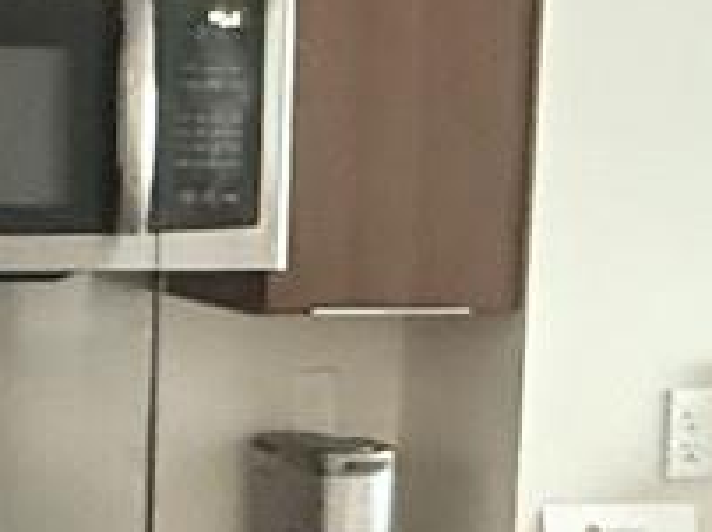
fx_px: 2280
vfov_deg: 13.2
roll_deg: -0.6
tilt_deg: -10.2
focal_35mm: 111
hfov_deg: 17.5
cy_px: 518
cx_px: 74
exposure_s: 1/40
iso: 1250
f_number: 2.2
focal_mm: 2.22
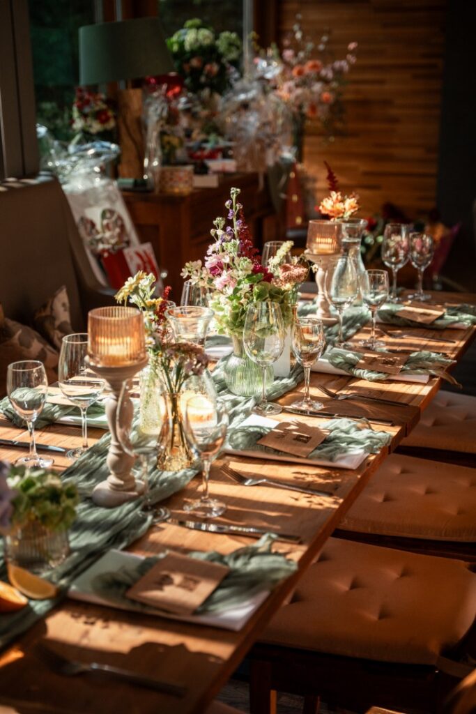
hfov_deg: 24.9
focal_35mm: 54
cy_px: 357
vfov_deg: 36.7
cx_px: 238
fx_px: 1077
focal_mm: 54.3
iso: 100
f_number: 2.8
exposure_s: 1/320
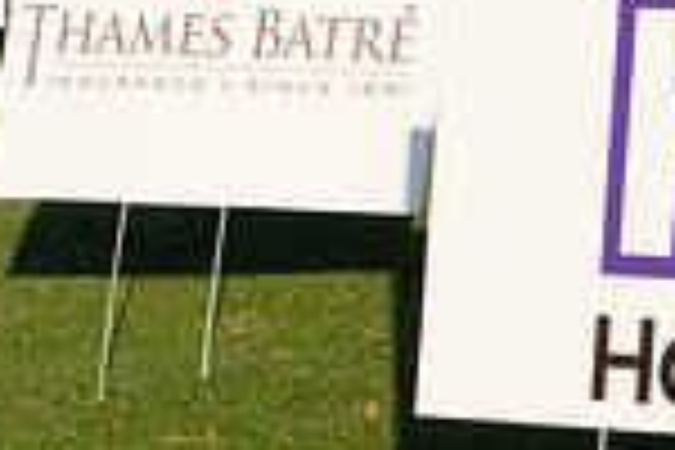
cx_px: -58
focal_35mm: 405
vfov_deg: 3.4
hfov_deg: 5.1
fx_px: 7593
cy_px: -32
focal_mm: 70
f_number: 14
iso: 400
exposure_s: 1/400
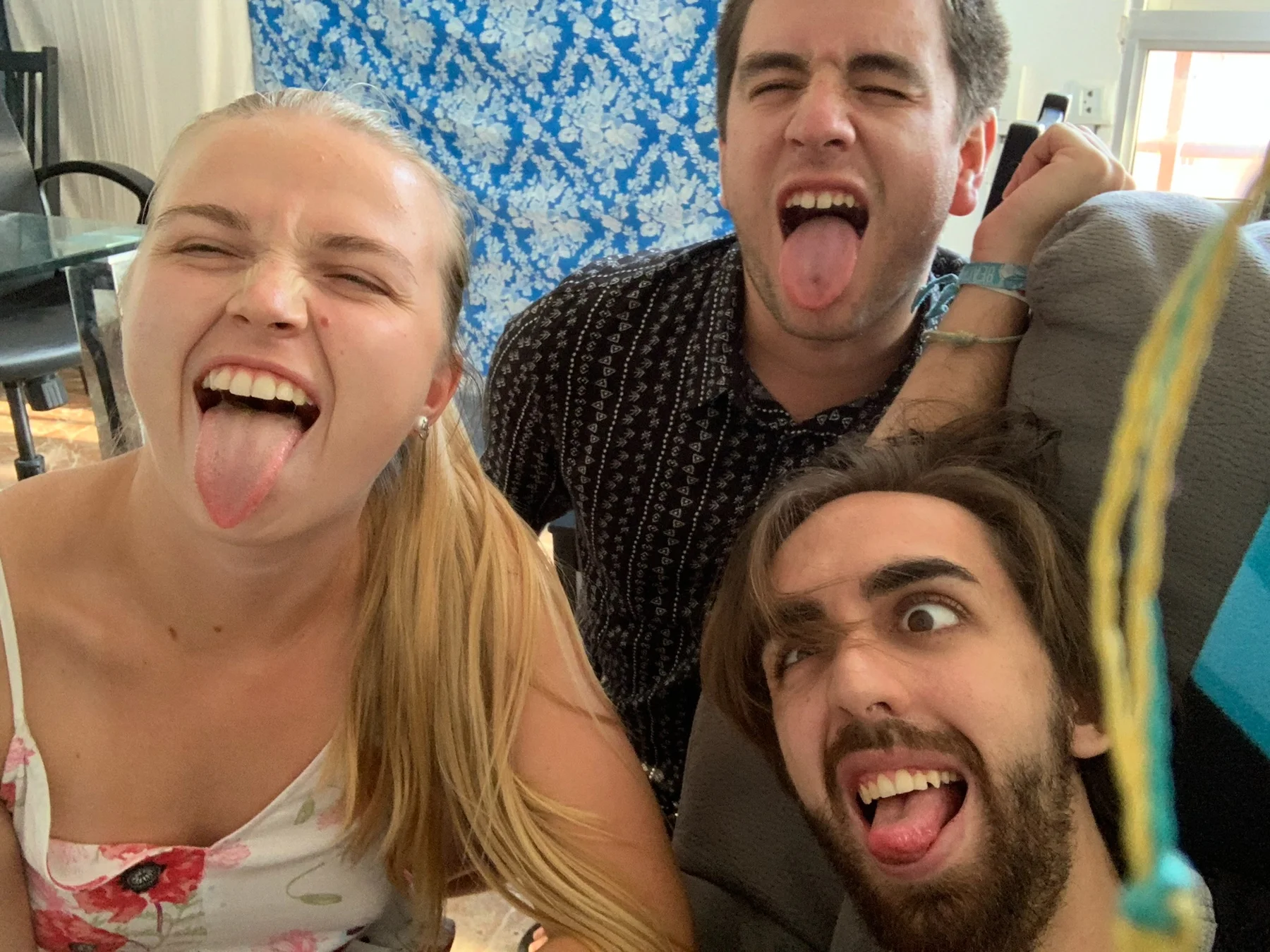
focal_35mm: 32
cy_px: 476
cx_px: 635
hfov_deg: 56.8
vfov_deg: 44.2
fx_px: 1174
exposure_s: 1/46
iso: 320
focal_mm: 2.87
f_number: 2.2
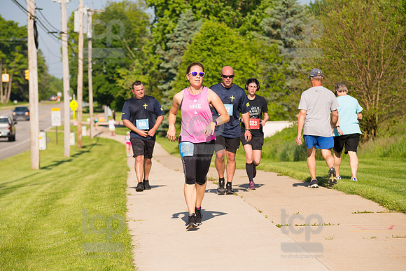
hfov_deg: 14.2
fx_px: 1636
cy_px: 136
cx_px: 203
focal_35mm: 145
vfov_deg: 9.5
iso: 400
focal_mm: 145
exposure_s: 1/2000
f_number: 5.6
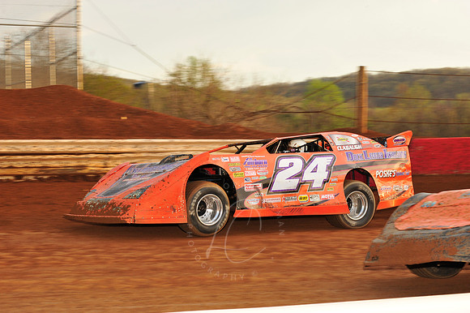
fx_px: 1200
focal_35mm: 92
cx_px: 235
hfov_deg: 22.2
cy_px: 156
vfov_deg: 14.8
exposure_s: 1/250
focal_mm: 92
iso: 640
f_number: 8
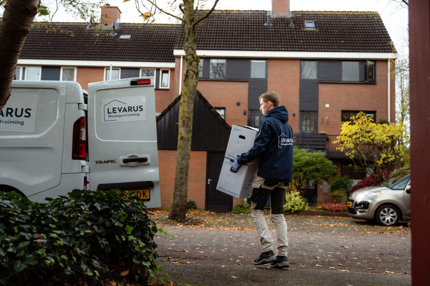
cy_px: 143
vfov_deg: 36.2
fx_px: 438
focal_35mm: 37
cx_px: 215
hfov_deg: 52.3
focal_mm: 36.7
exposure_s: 1/1000
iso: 125
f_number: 2.8
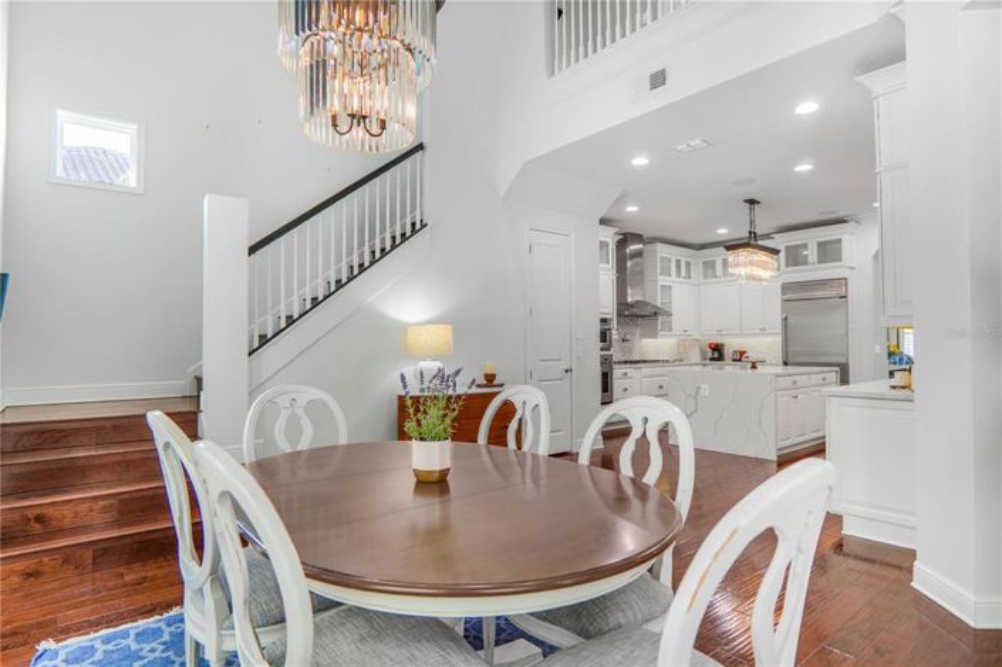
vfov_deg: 67.3
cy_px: 334
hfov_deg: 90.0
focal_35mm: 18
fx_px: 501
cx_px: 501
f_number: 3.2
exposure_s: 1/80
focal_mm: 12
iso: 100
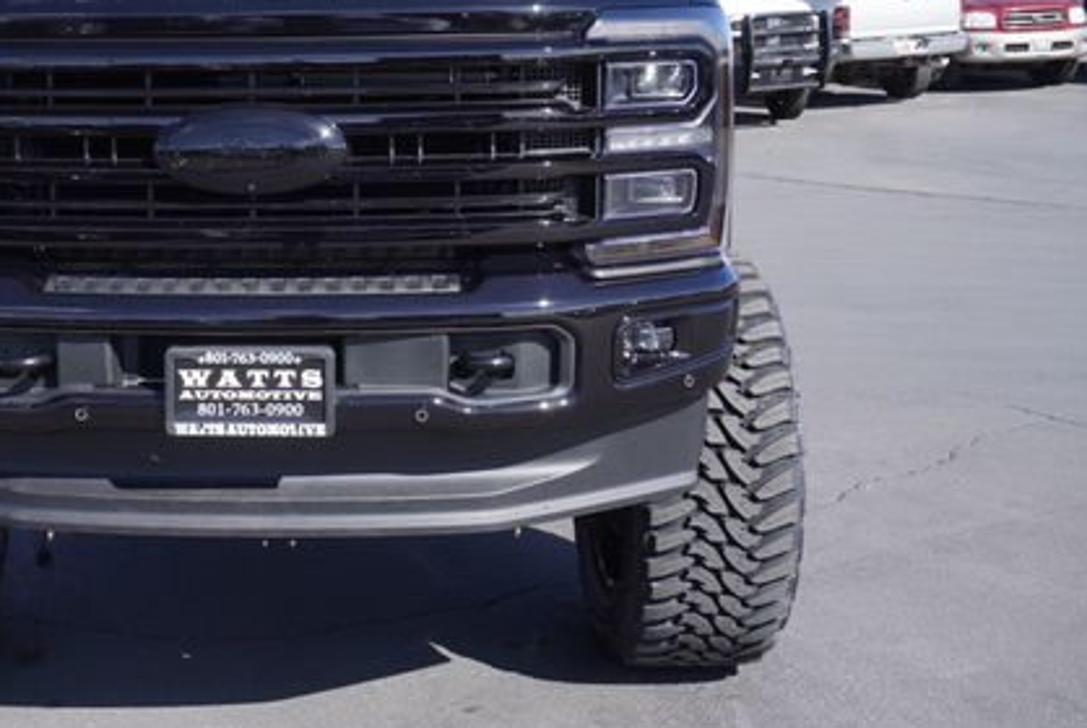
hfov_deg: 36.7
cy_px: 237
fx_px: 1595
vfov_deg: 25.6
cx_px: 263
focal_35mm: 53
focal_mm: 23
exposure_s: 1/160
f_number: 7.1
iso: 100
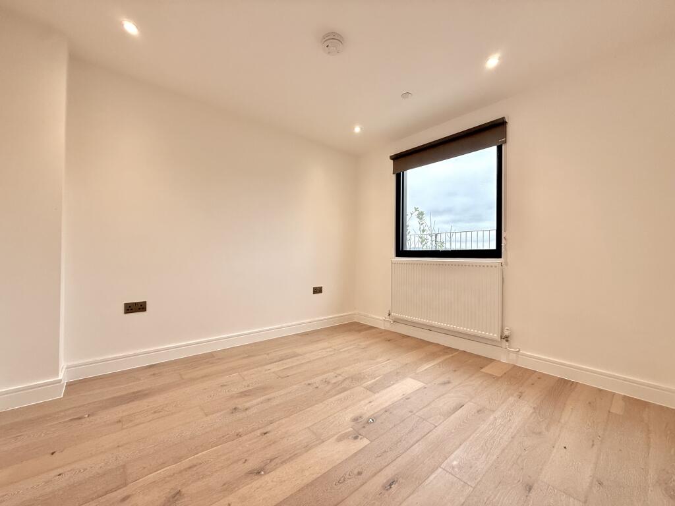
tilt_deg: +0.5
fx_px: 273
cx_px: 338
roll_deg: -0.9
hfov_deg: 102.1
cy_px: 253
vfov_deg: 85.7
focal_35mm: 14
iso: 100
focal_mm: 2.22
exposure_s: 1/99
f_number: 2.2
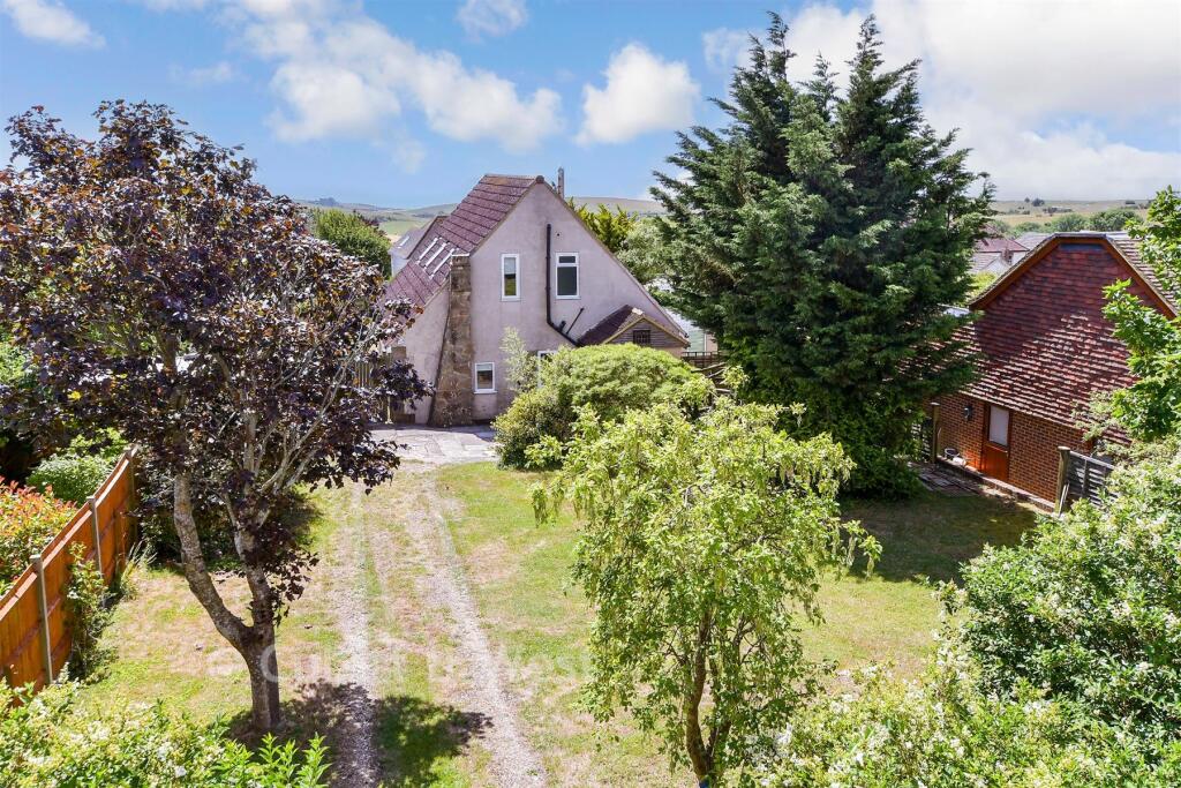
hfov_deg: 61.9
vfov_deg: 43.6
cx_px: 590
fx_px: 984
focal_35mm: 30
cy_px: 394
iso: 200
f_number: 8
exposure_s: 1/320
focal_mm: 20
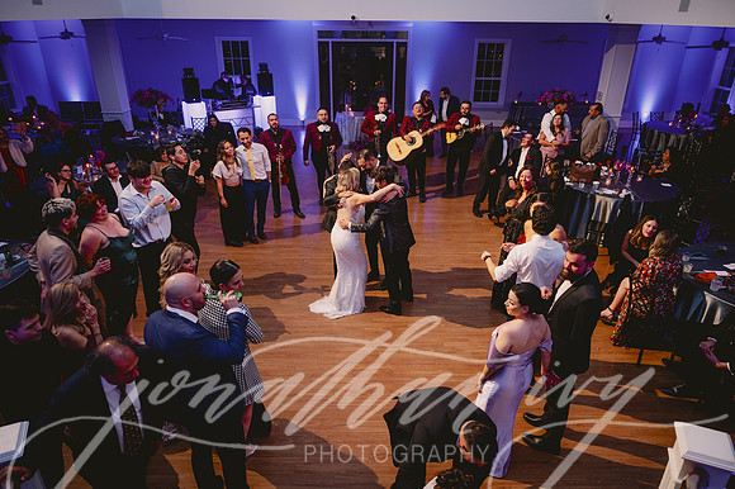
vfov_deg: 53.1
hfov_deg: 73.8
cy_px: 244
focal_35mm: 24
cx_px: 368
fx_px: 490
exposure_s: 1/80
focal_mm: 24
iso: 500
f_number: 2.8
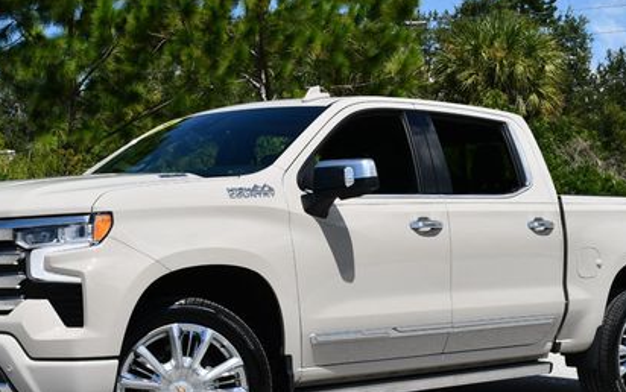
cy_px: 213
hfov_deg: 27.1
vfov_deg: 17.2
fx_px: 1297
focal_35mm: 76
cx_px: 283
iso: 100
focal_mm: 24
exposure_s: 1/320
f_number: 9
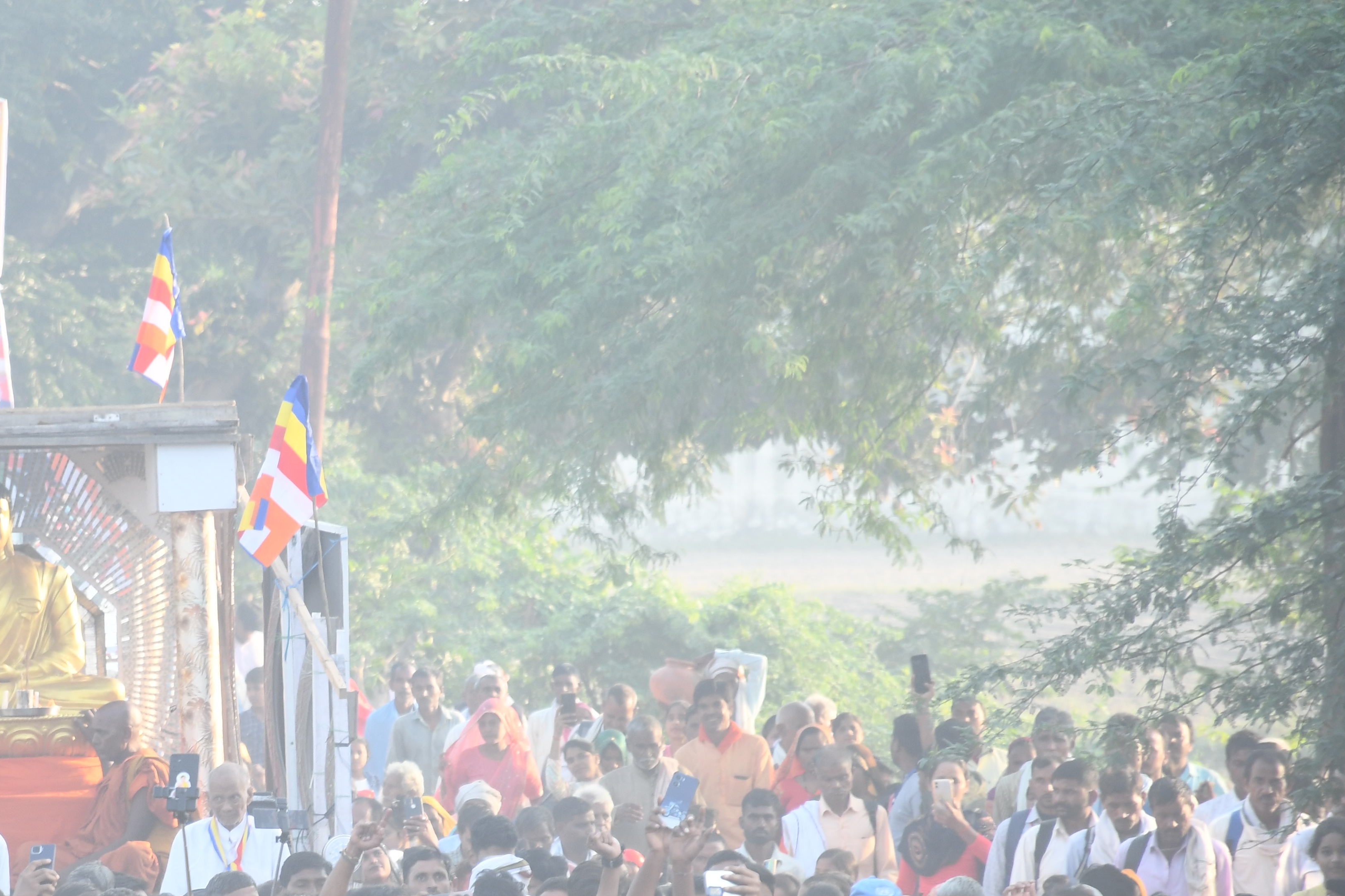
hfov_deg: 5.7
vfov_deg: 3.8
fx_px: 13523
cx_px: 244
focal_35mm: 362
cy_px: 719
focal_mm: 140
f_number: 5.6
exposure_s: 1/160
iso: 400
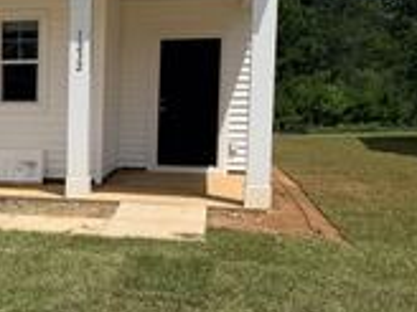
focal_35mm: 59
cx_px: -58
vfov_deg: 24.8
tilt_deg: -5.2
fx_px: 711
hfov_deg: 29.1
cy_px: 148
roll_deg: +0.1
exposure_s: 1/10309
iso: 80
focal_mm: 6.76
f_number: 1.78
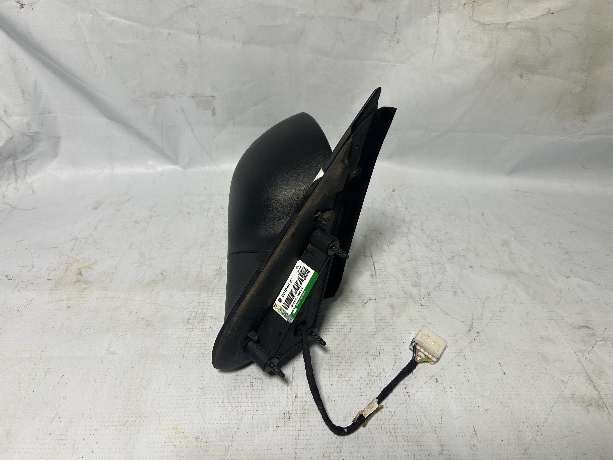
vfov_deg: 53.1
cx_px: 306
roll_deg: -0.3
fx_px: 460
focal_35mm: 26
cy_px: 230
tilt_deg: -36.4
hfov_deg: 67.3
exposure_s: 1/628
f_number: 1.5
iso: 50
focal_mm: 5.7
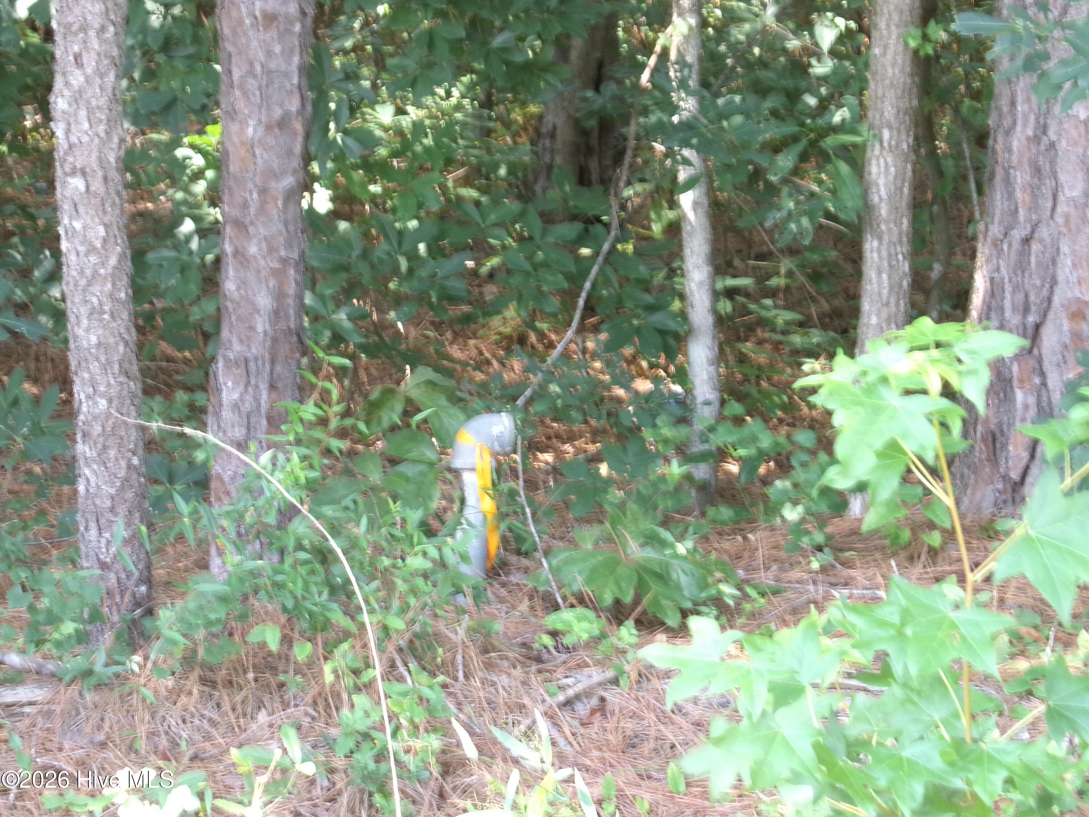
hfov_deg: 13.6
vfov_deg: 10.2
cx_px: 544
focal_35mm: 145
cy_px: 408
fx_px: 4562
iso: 200
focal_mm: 26.1
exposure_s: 1/25
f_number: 5.7
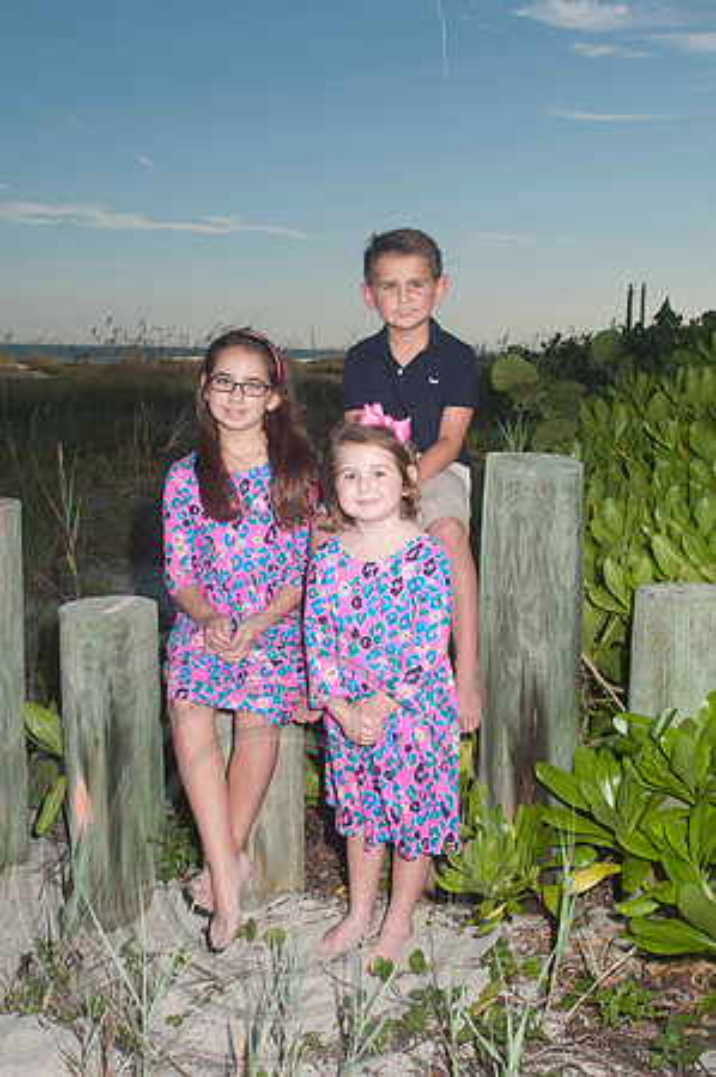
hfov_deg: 28.9
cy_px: 538
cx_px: 358
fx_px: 1390
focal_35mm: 46
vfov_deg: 42.4
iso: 100
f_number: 8
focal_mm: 31
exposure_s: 1/250
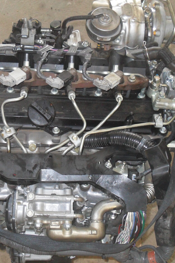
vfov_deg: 40.3
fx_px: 357
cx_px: 76
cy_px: 130
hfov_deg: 27.5
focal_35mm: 49
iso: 200
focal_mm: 6.3
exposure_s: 1/45
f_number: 3
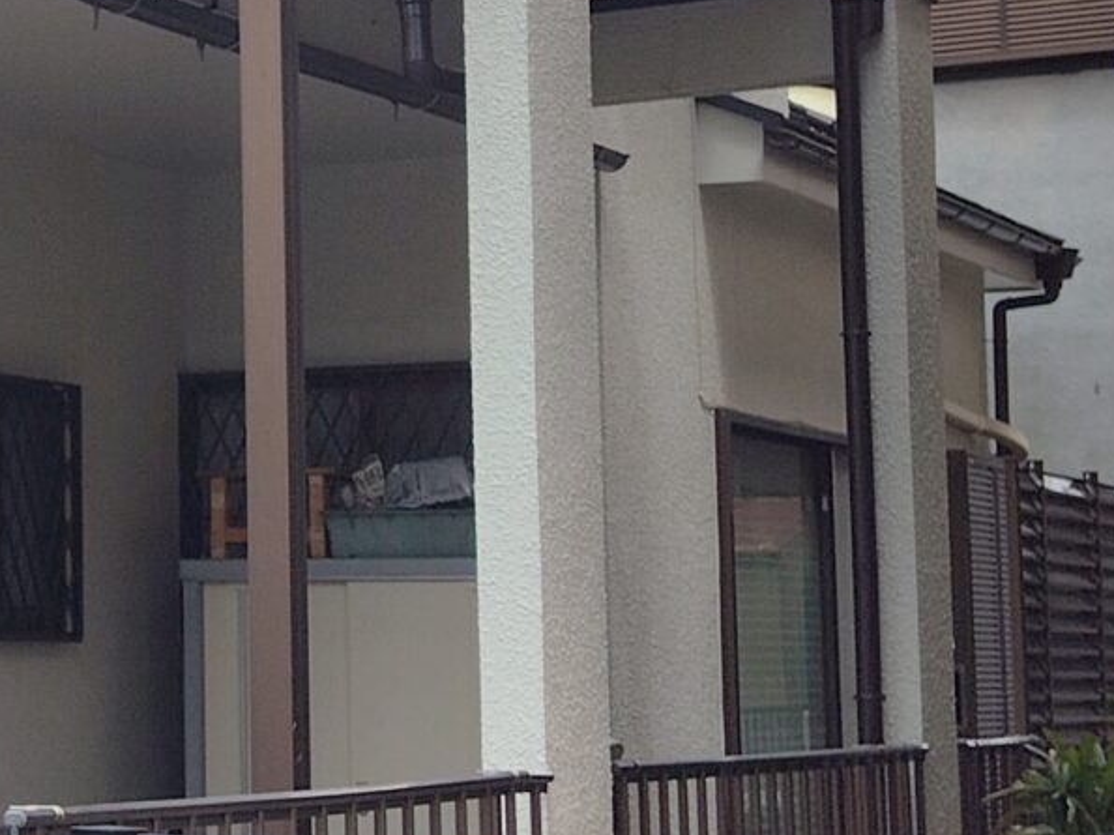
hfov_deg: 18.0
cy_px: 316
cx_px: -494
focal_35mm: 99
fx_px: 3185
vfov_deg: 14.9
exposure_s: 1/1471
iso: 50
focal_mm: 5.6
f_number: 1.9
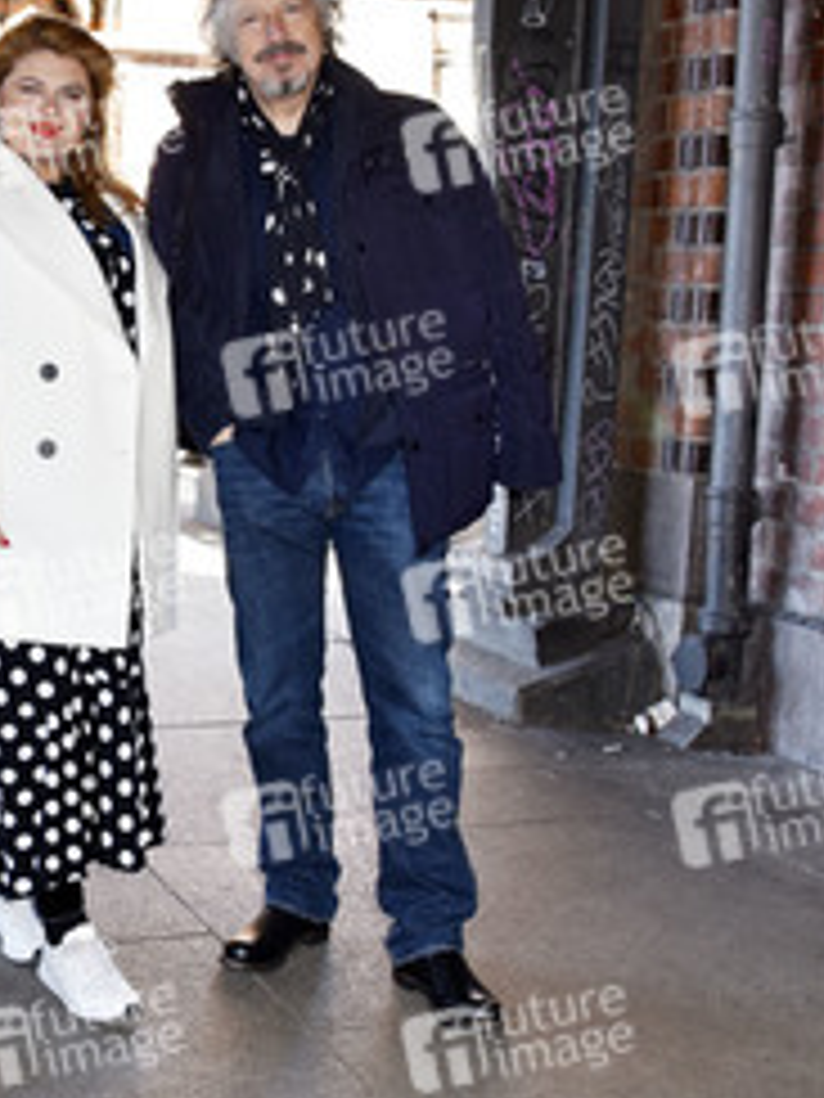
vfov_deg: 39.6
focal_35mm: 48
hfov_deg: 27.9
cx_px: -52
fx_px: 1523
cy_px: 477
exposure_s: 1/100
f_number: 5.6
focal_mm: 27
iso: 500
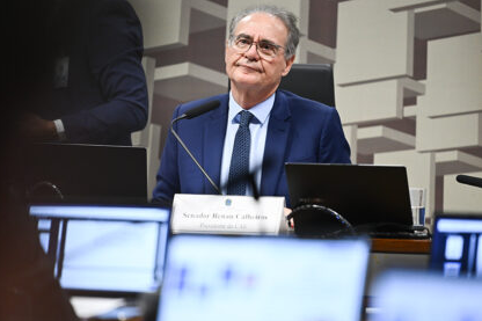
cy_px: 161
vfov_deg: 6.8
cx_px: 240
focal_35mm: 202
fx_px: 2703
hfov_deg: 10.2
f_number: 2.8
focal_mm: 200
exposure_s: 1/250
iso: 1600
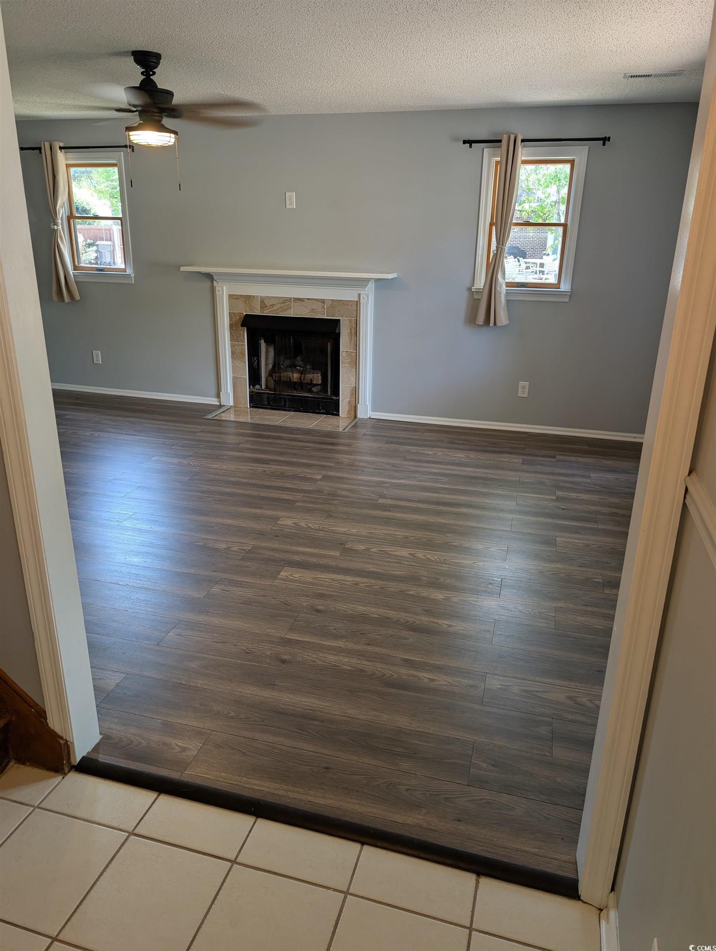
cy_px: 476
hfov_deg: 56.9
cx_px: 358
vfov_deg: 71.5
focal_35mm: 24
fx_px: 660
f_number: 1.68
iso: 24
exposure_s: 1/30
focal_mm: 6.9
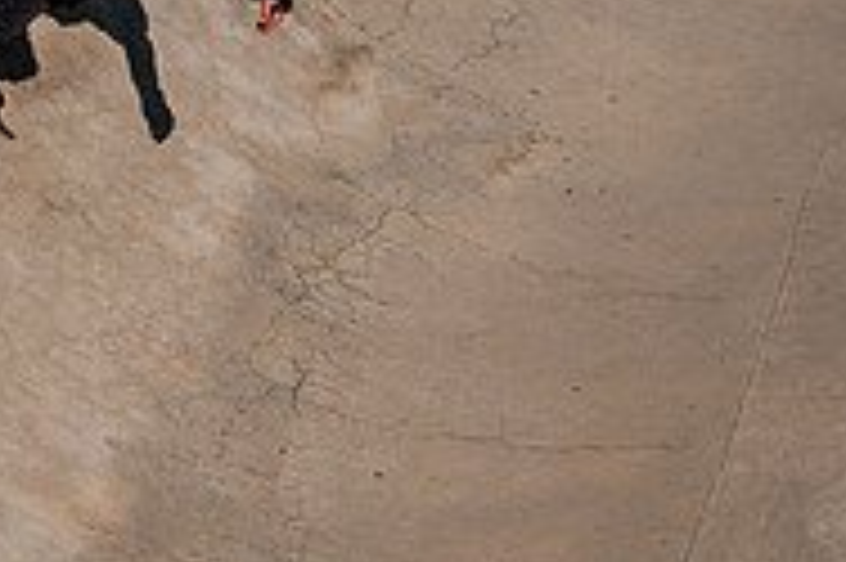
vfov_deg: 9.9
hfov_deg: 15.1
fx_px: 3193
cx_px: 423
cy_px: -166
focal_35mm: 136
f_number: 13
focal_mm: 44
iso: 200
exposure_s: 1/500
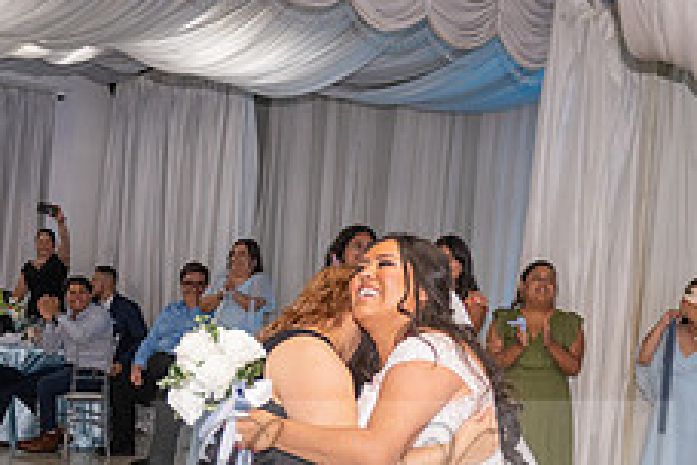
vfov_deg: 15.8
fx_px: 1646
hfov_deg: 23.9
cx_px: 377
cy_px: 471
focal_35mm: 85
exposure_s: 1/160
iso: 1000
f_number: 3.2
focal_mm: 31
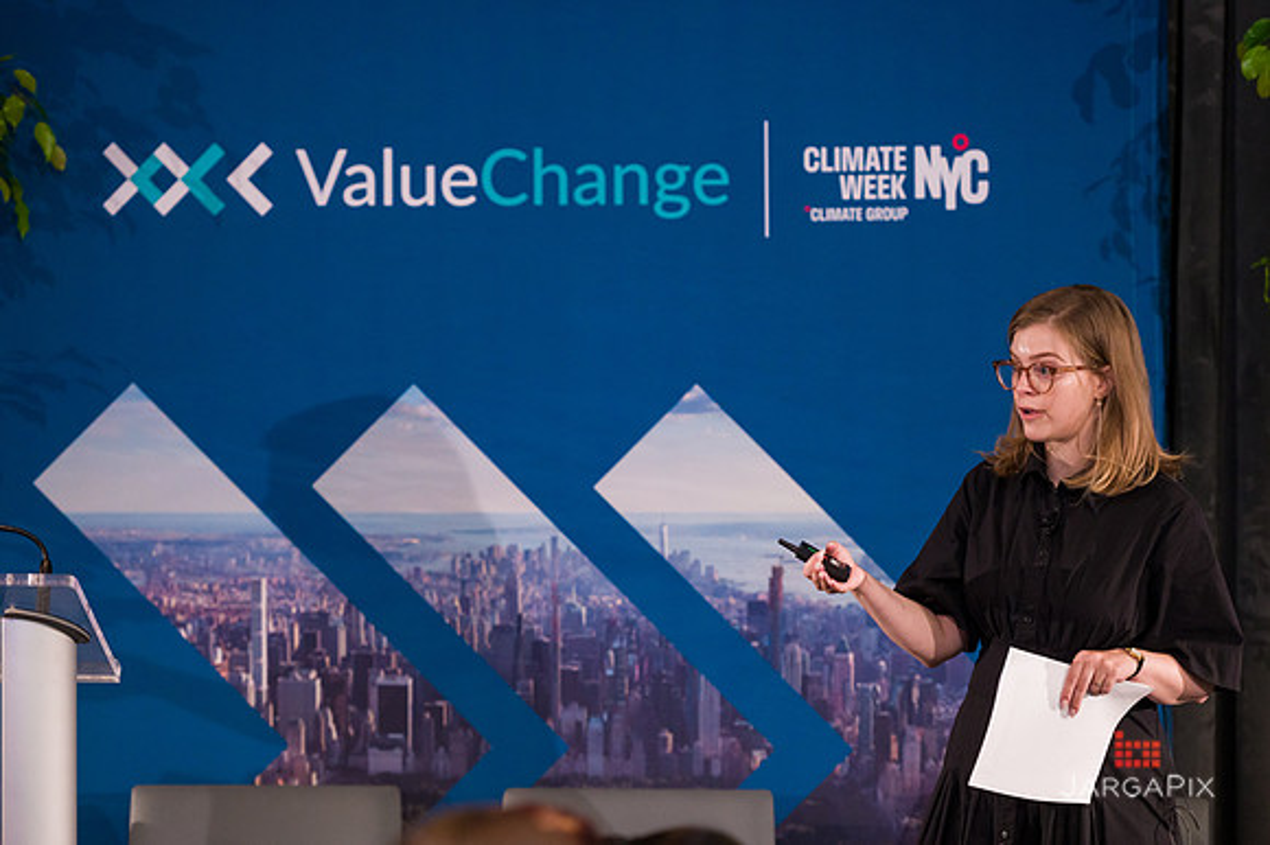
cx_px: 636
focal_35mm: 140
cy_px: 423
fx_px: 4952
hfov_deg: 14.6
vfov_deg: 9.8
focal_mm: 140
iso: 3200
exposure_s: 1/200
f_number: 3.2
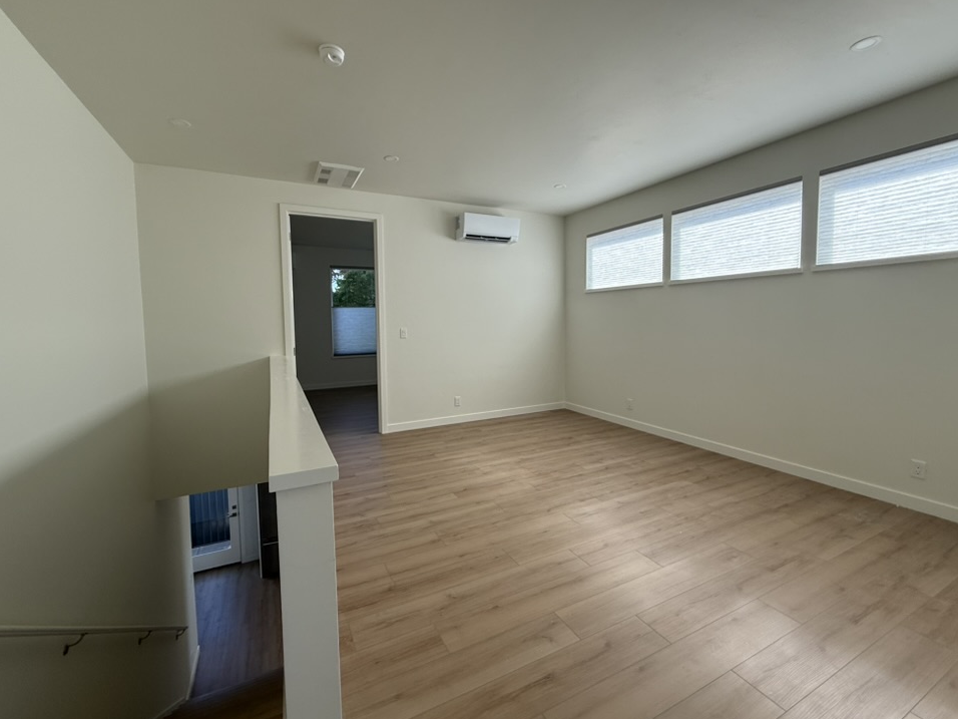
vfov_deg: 81.7
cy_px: 348
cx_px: 478
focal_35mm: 15
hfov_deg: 98.2
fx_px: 415
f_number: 2.2
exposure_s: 1/184
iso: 64
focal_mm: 2.22
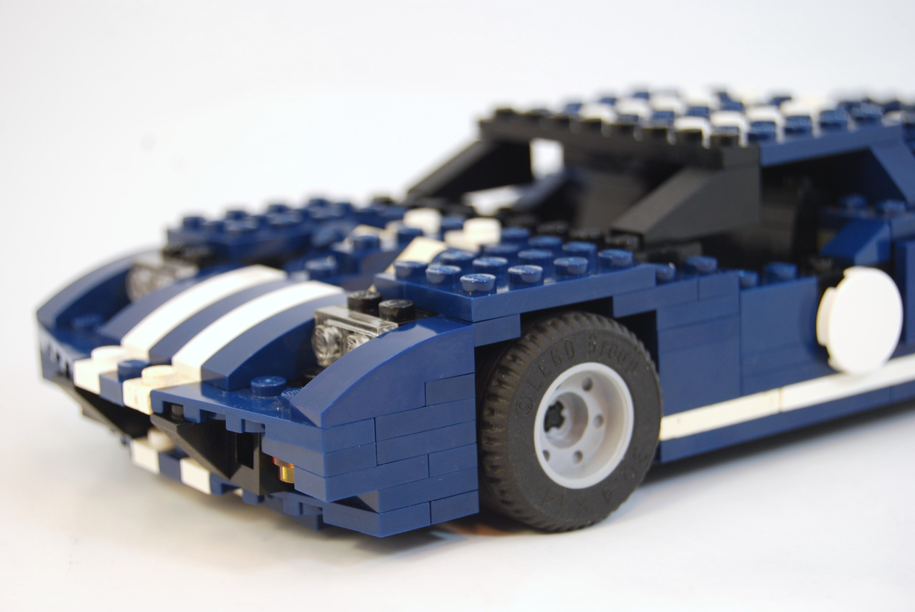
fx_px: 2099
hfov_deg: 24.6
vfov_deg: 16.6
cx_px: 458
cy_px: 306
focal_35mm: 82
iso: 200
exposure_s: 1/60
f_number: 5.6
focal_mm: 55
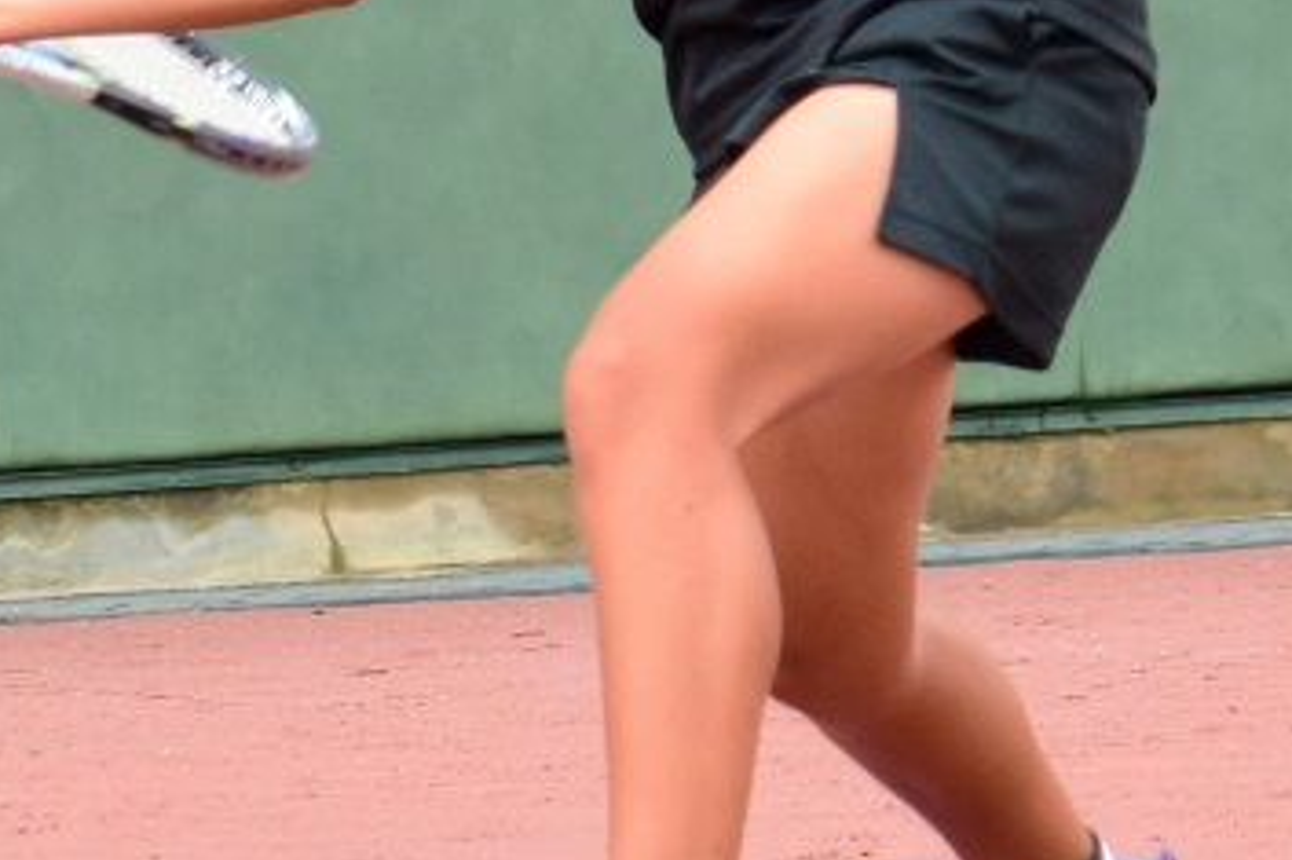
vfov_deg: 3.2
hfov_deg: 4.9
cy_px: 66
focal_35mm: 425
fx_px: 15245
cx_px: 501
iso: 500
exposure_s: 1/1250
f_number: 4.8
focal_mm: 100
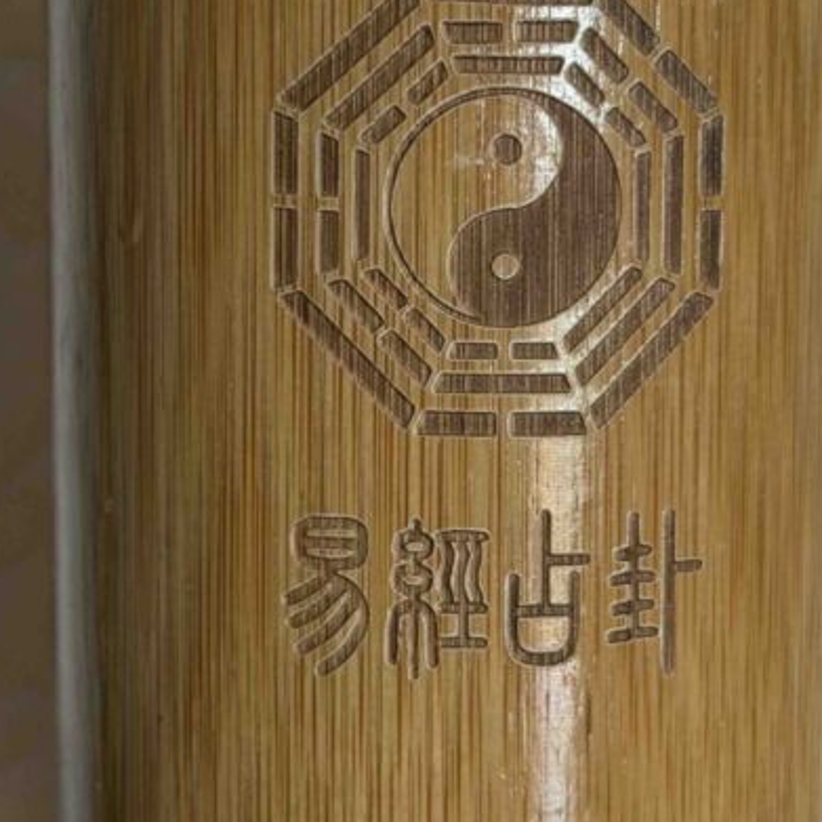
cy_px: 393
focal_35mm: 111
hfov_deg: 15.7
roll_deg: +0.8
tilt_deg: -5.6
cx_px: 408
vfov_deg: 15.7
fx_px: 2982
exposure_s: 1/60
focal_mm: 6.76
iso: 160
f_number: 1.78
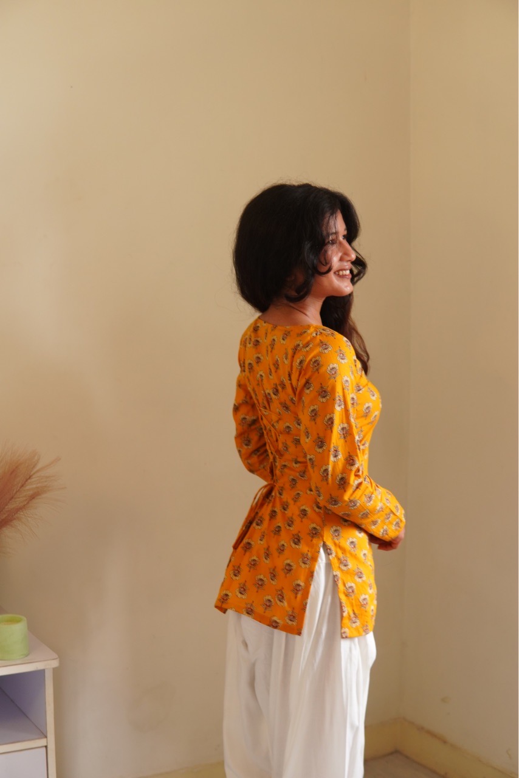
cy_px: 389
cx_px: 260
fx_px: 973
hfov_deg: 29.9
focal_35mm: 45
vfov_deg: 43.6
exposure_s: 1/30
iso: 500
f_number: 2.5
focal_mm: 30
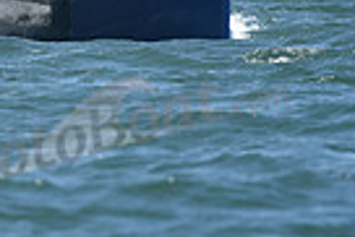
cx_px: -211
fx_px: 14264
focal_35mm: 1445
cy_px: -233
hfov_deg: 1.4
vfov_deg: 1.0
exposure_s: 1/1000
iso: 250
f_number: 5.6
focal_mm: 340
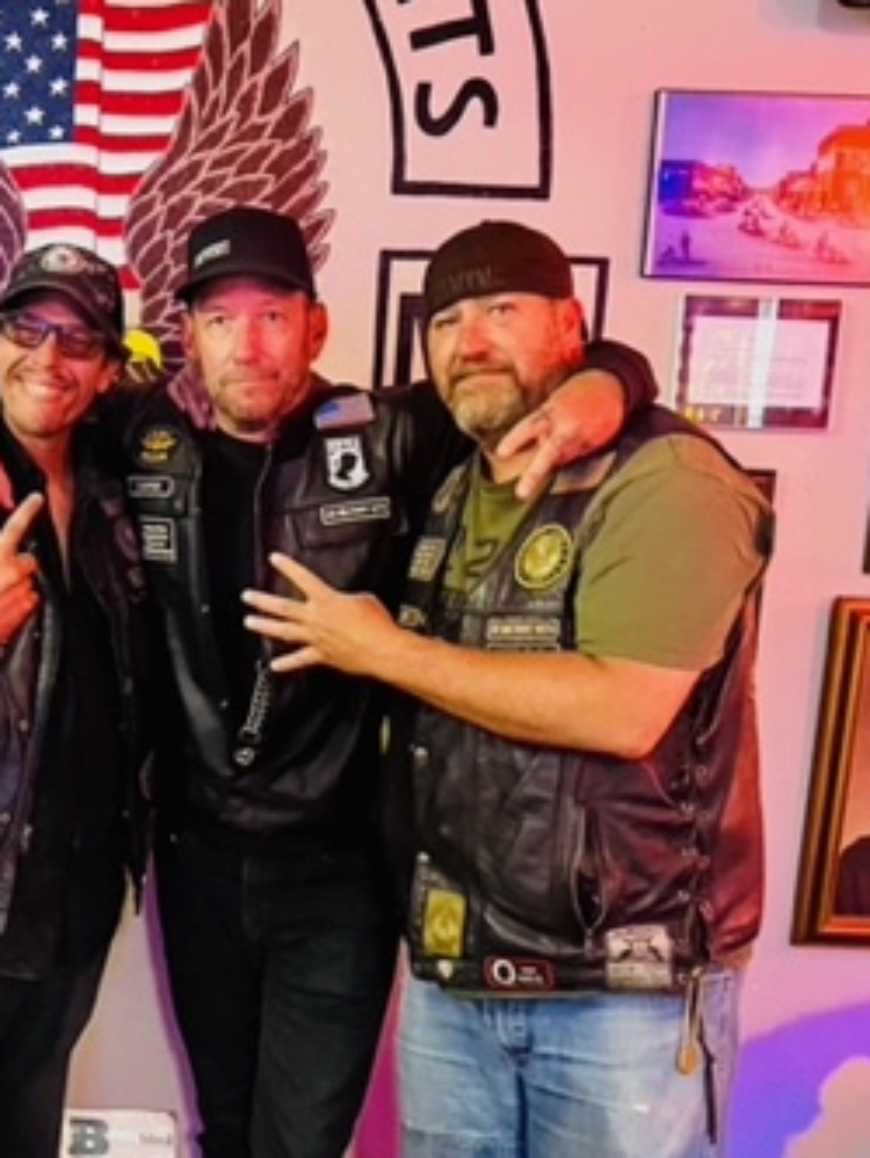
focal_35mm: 50
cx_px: 80
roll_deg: -1.6
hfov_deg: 28.0
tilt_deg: -8.2
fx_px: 1674
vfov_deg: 38.1
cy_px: 664
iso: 800
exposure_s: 1/30
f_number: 1.5
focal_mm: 5.7
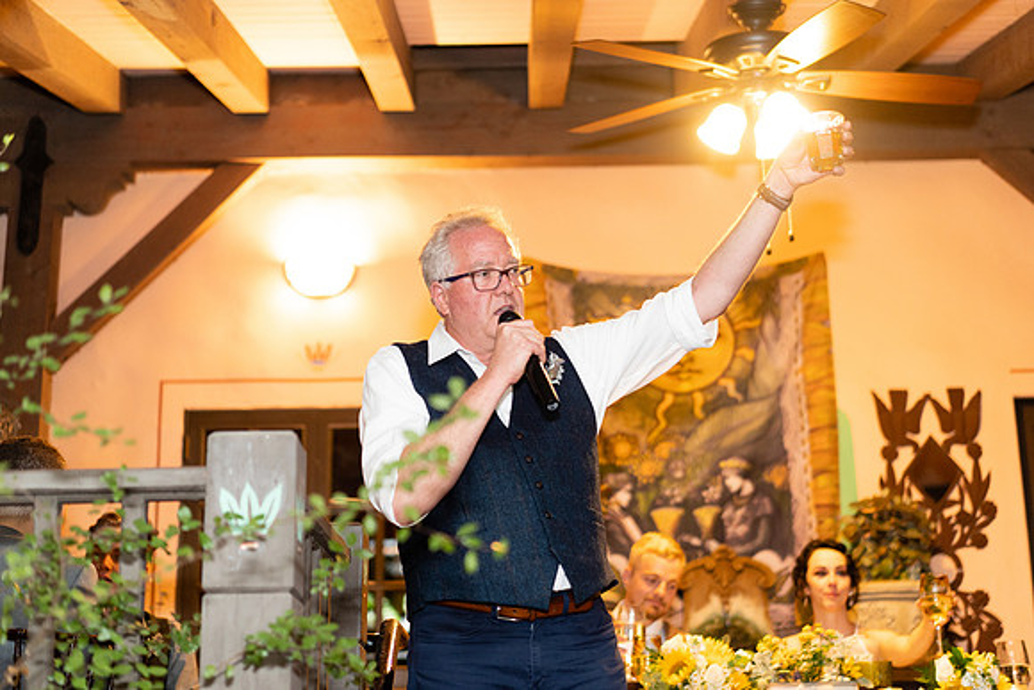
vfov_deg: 24.6
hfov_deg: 36.2
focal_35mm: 55
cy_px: 345
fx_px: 1580
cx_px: 517
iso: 1600
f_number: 2
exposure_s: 1/160
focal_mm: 55
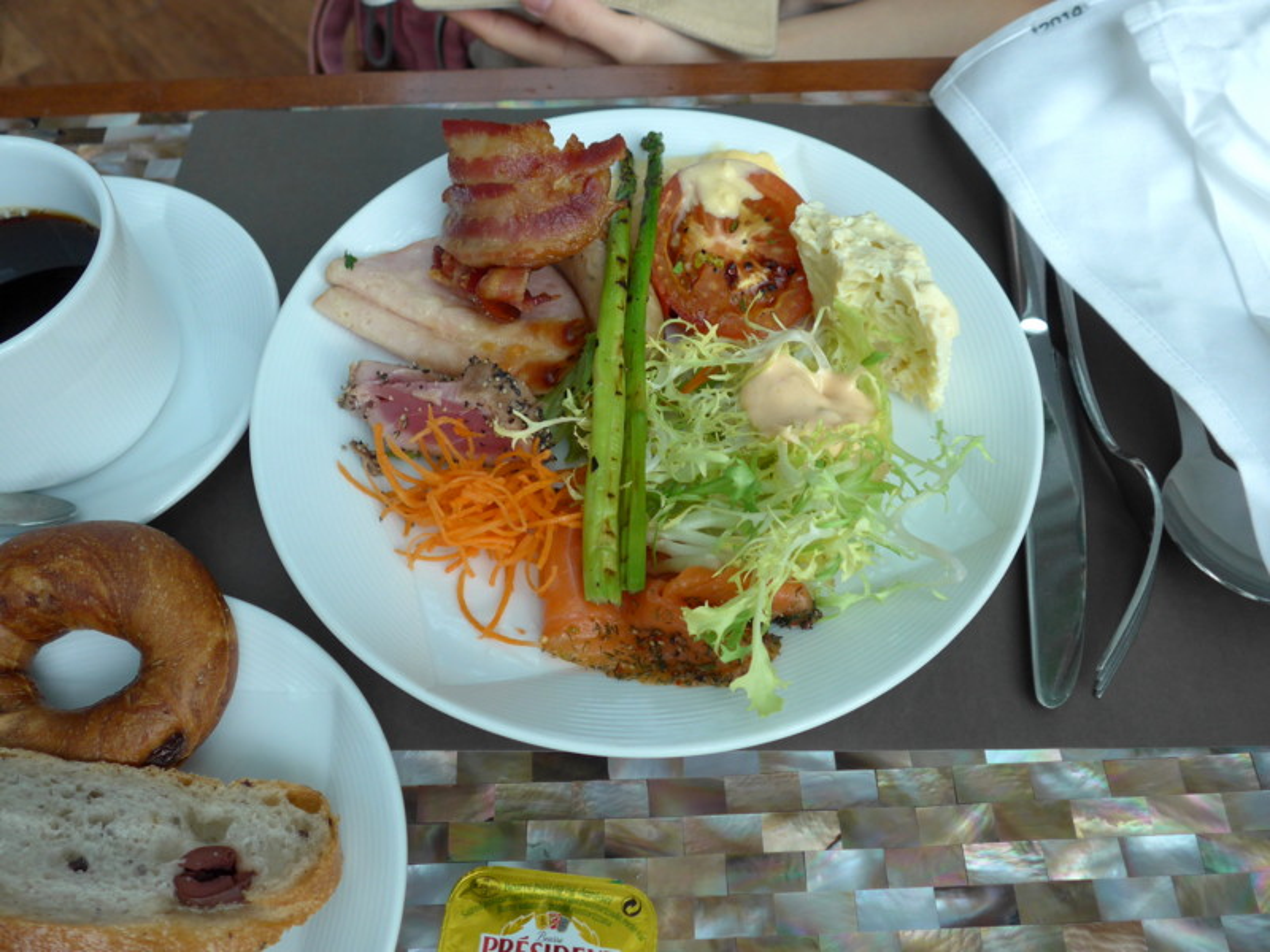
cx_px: 635
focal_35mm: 29
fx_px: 1064
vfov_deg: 48.2
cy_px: 476
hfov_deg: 61.7
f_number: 2.2
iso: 160
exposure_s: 1/250
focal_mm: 6
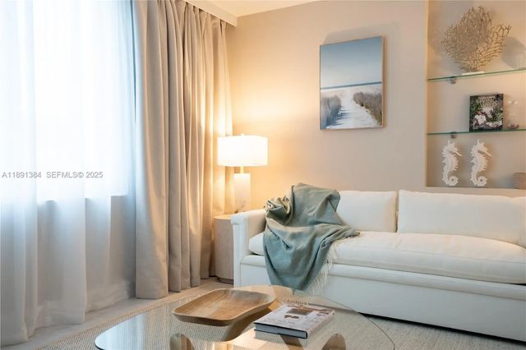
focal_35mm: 32
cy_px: 175
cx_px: 263
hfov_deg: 58.7
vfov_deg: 41.1
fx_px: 467
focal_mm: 32
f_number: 5.6
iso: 200
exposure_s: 1/40
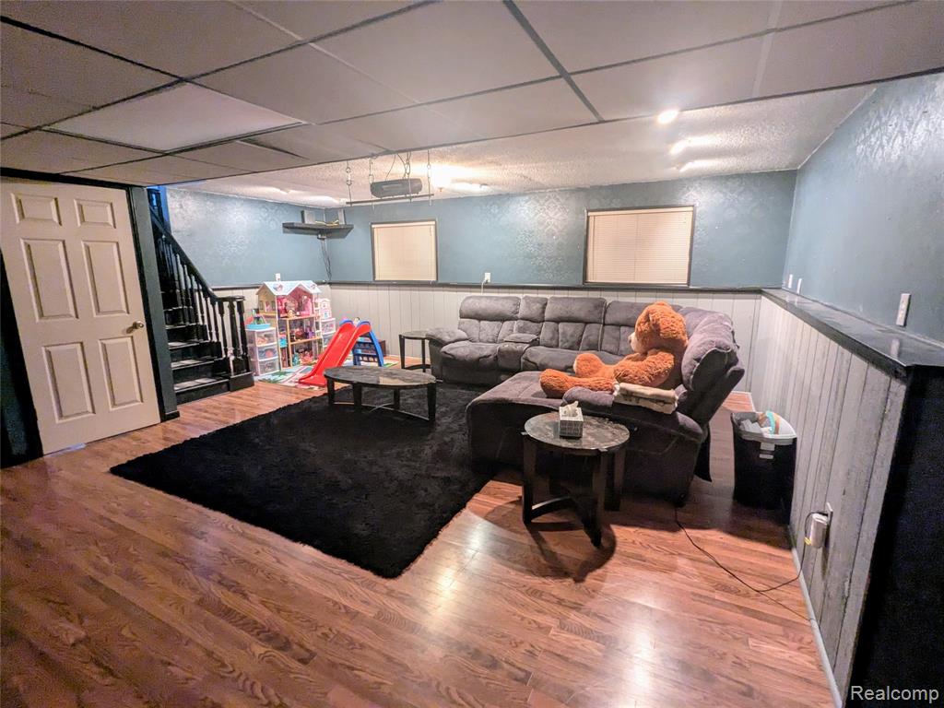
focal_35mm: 16
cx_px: 472
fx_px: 436
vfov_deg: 78.1
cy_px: 354
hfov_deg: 94.5
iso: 338
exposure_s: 1/24
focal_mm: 2.35
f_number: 2.2
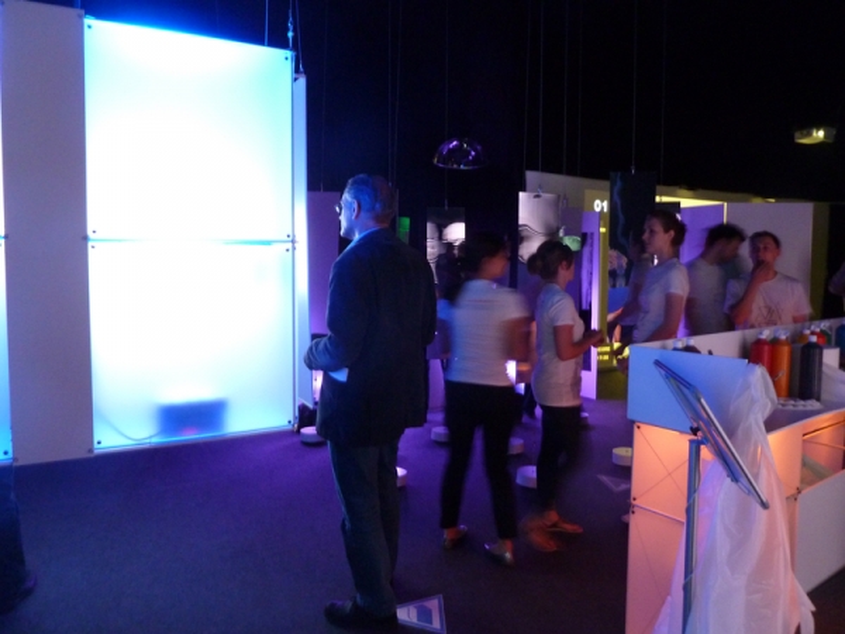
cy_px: 317
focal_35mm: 25
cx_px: 422
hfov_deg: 69.4
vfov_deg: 54.9
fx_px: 610
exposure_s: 1/4
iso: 400
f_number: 3.3
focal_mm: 4.1
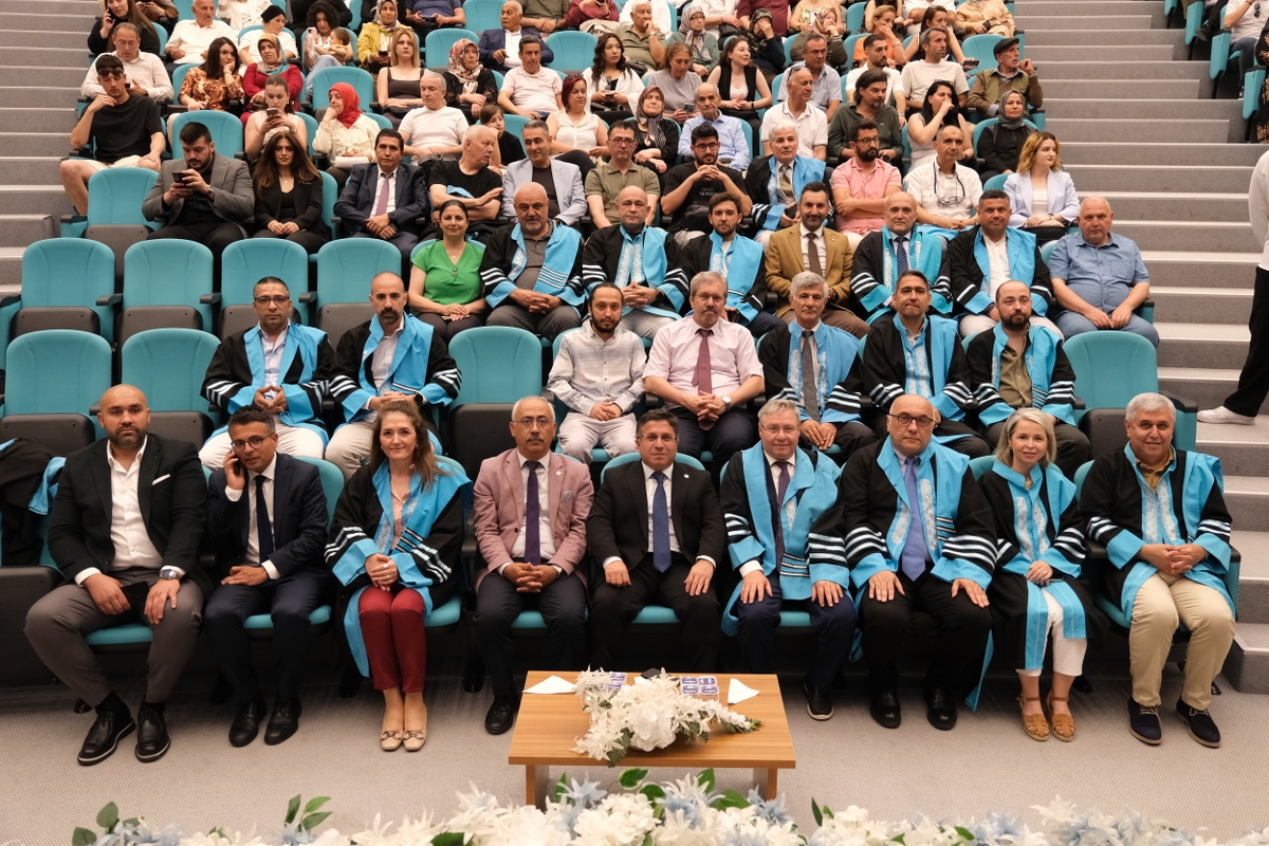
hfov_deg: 61.9
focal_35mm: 30
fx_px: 1057
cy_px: 423
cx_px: 634
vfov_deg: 43.6
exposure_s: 1/38
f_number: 4
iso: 1600
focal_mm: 20.2
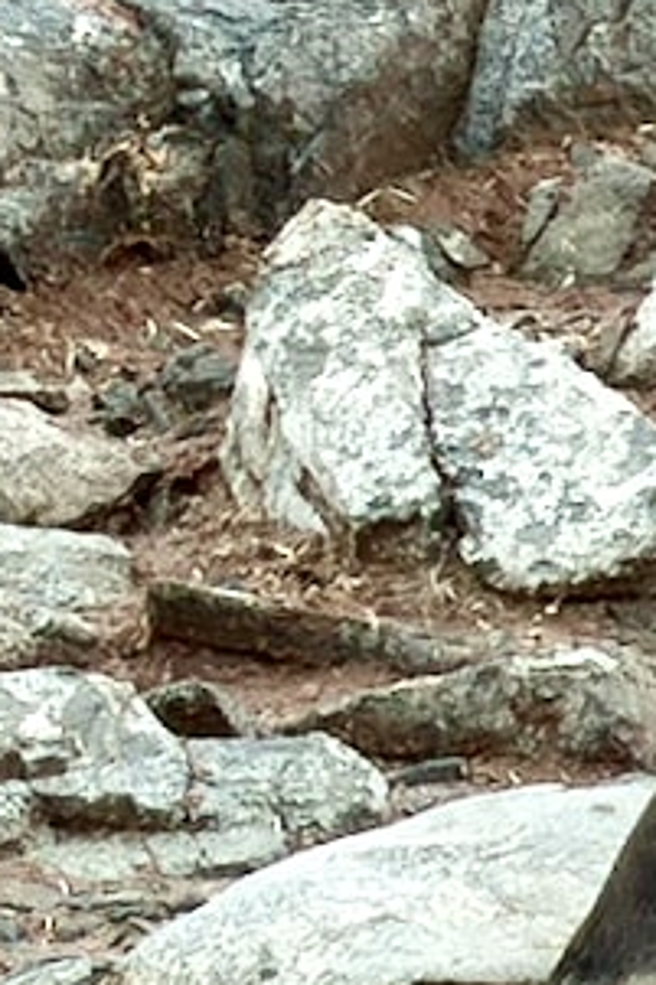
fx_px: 36201
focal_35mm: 1323
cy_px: 140
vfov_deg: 1.6
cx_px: 375
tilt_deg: -0.8
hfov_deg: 1.0
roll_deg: +0.7
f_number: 2.8
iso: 25
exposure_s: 1/639
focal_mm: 16.89
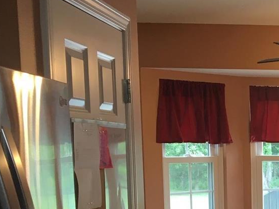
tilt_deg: -7.0
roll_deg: -0.9
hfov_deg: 21.2
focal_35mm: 84
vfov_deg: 17.0
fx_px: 677
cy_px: 231
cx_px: 358
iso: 25
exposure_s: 1/30
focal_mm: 4.15
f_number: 2.2
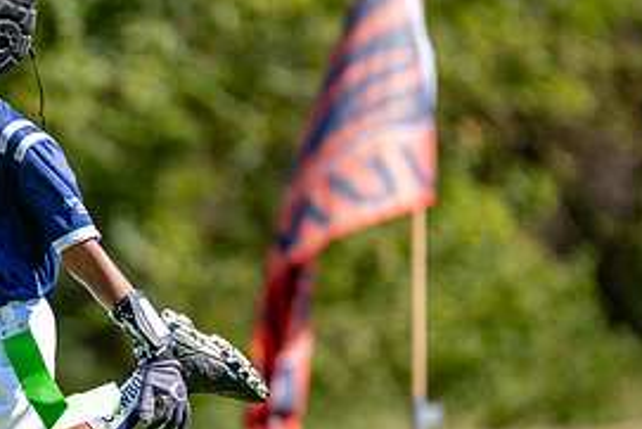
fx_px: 10884
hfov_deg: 3.4
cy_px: 314
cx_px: -177
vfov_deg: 2.3
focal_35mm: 610
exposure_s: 1/2000
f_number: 2.8
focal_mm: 200
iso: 160
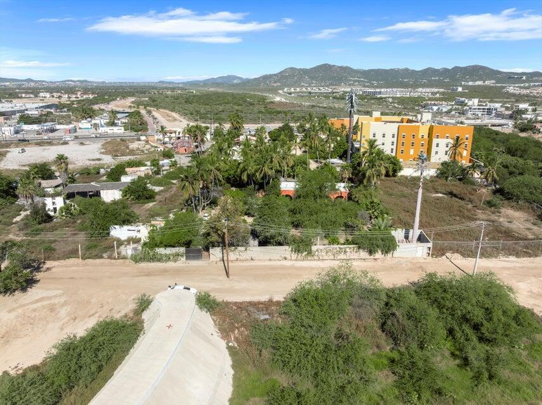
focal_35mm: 24
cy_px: 202
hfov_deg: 71.6
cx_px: 271
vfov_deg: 56.8
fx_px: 376
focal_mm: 12.29
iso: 200
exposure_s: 1/100
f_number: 6.3
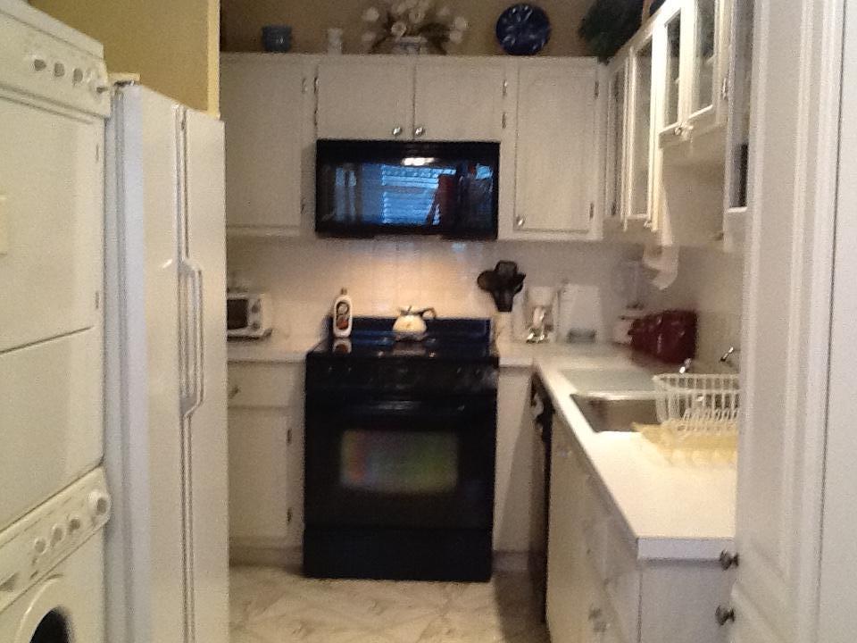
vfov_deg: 32.9
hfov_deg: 42.9
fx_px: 1089
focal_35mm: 44
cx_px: 428
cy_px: 322
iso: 160
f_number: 2.4
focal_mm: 2.03
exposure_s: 1/33
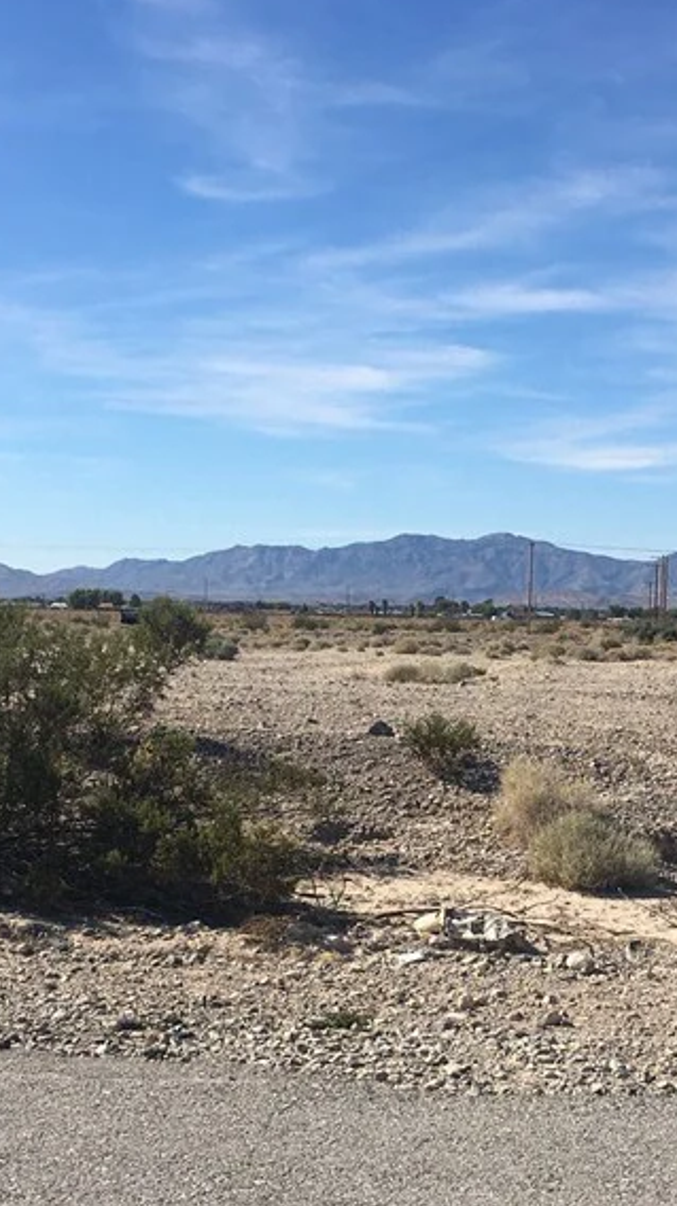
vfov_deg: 36.4
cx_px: 484
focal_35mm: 57
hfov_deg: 20.9
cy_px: 769
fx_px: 1821
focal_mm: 4.15
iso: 25
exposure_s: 1/2481
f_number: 2.2
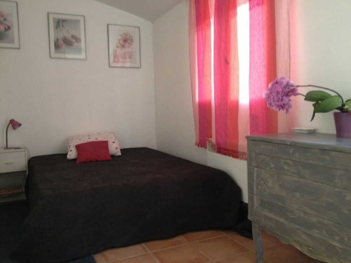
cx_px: 176
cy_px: 132
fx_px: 355
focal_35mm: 35
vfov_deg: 40.7
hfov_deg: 52.6
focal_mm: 4.28
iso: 250
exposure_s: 1/20
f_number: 2.4
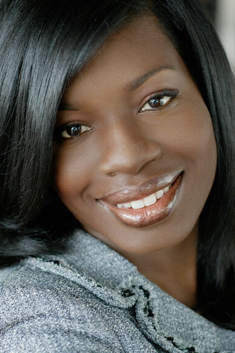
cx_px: 107
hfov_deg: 16.6
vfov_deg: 24.8
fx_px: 805
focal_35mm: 82
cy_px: 184
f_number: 2.5
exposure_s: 1/80
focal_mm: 50
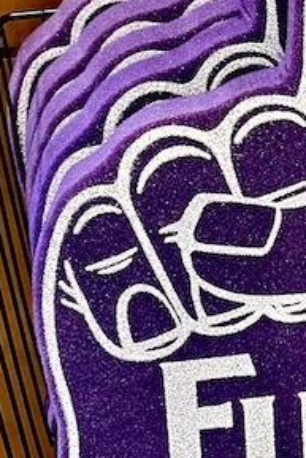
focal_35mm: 72
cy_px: 44
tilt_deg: -33.2
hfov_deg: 18.3
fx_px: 917
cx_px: 325
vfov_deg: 27.1
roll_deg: -1.9
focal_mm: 5.1
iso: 125
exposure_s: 1/60
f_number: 1.6
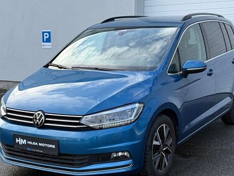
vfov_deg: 23.5
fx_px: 419
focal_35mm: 62
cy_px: 113
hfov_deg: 31.2
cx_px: 123
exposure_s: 1/1116
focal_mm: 6.76
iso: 80
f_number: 1.78
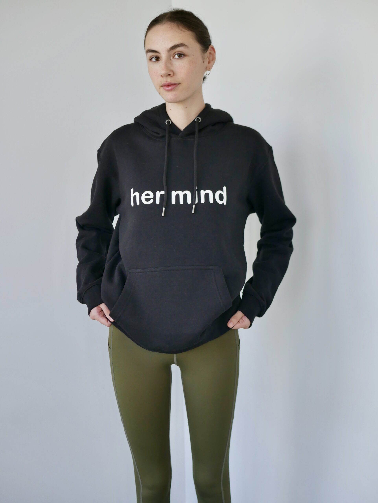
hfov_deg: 29.1
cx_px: 189
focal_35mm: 50
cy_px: 252
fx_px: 728
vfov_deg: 38.2
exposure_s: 1/250
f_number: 2.5
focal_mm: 25
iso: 200
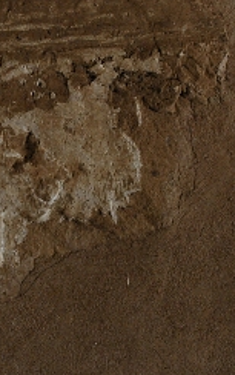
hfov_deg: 12.6
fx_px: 1035
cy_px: 168
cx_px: -51
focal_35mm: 101
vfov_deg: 20.5
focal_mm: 27
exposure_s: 1/100
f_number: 5
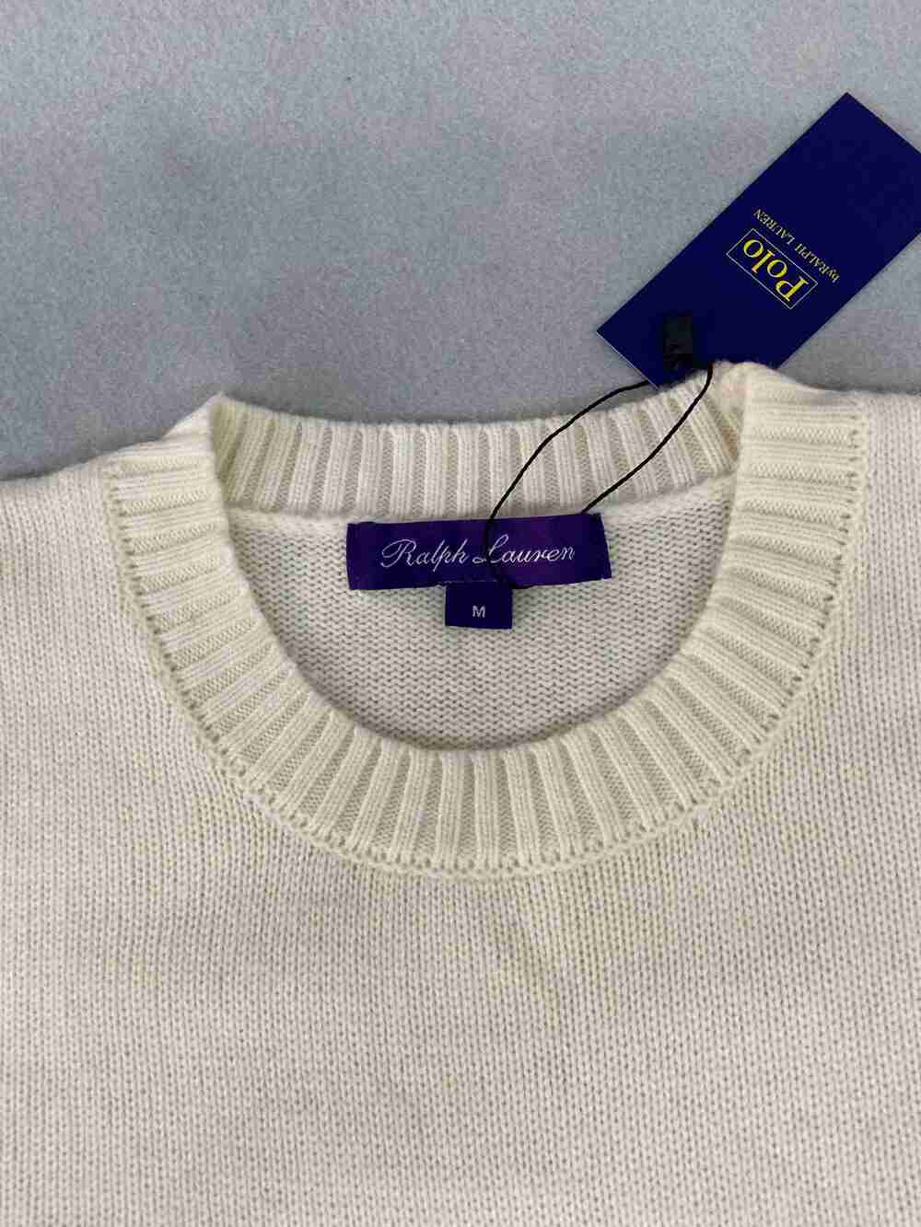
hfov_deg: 53.1
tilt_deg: -76.3
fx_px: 922
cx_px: 460
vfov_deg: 67.3
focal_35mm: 26
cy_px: 614
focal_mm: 4.25
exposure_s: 1/100
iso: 125
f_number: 1.8
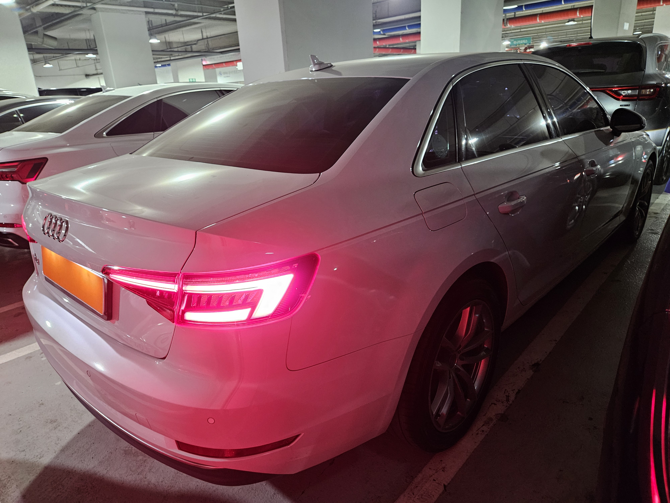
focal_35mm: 23
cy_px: 252
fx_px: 445
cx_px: 335
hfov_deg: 73.9
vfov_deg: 58.9
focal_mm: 5.4
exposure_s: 1/30
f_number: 1.8
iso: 640
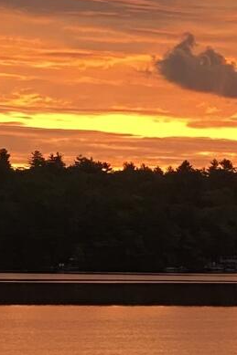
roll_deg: -0.9
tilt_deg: +2.8
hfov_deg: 4.8
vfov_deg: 7.4
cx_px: 633
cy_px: 174
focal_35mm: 278
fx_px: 2747
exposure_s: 1/88
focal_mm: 6
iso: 160
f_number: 2
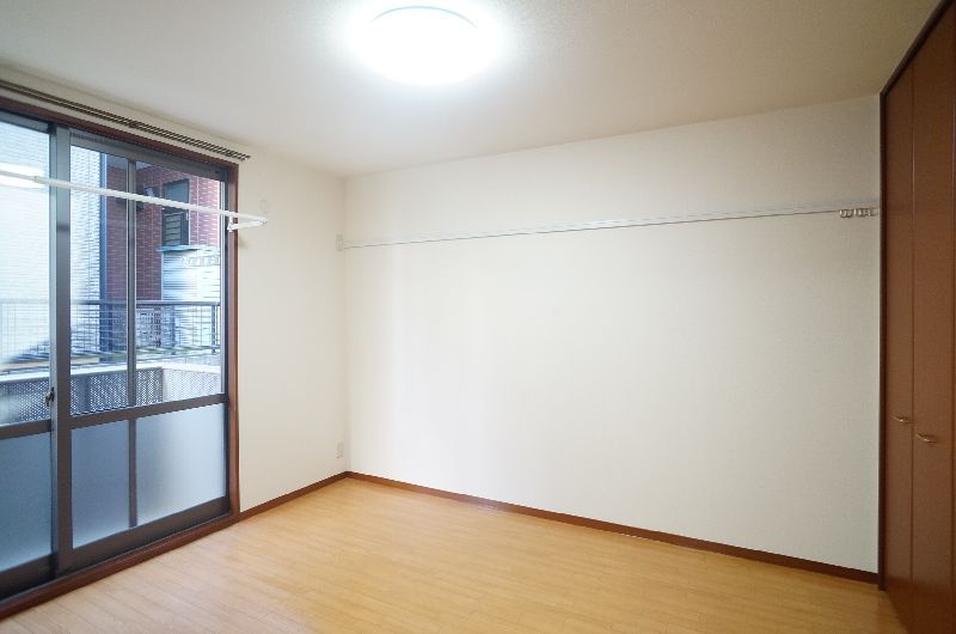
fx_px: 636
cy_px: 317
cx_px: 478
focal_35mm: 24
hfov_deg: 73.8
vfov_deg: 52.9
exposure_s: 1/60
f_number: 4
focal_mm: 16
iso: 800
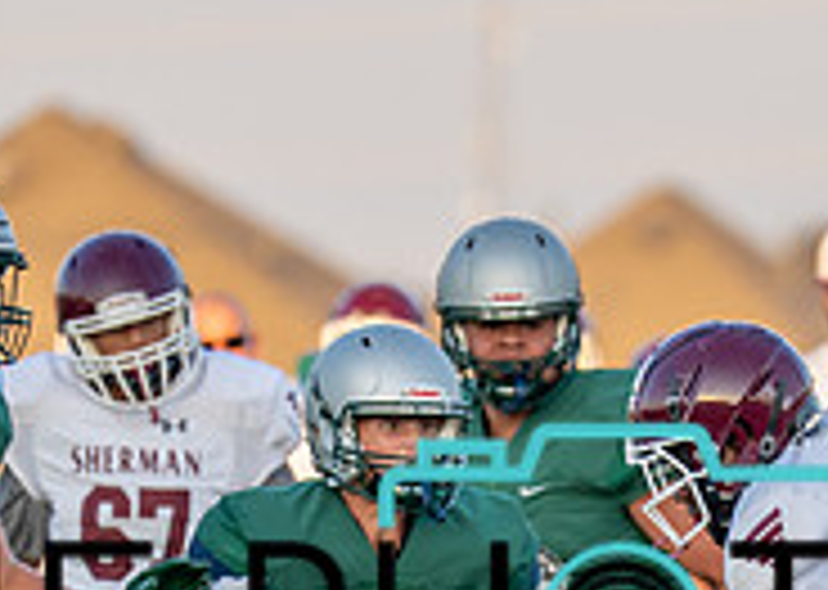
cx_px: 887
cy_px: 664
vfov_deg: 1.5
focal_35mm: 969
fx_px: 22762
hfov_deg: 2.1
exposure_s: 1/1250
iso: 320
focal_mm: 200
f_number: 2.8
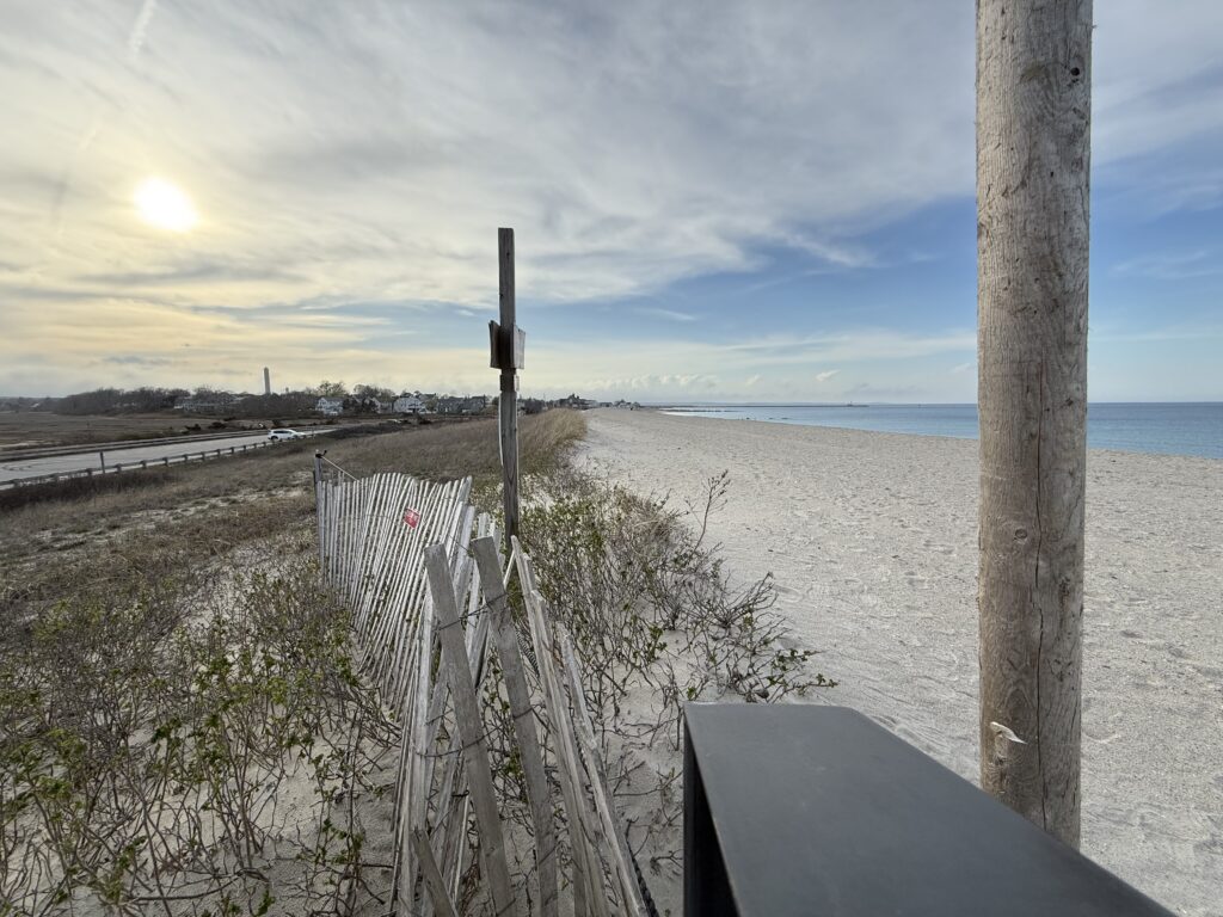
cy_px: 458
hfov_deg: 102.1
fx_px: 495
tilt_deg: -5.4
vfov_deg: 85.7
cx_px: 612
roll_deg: +0.1
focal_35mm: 14
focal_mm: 2.22
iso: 50
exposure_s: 1/1572
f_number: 2.2
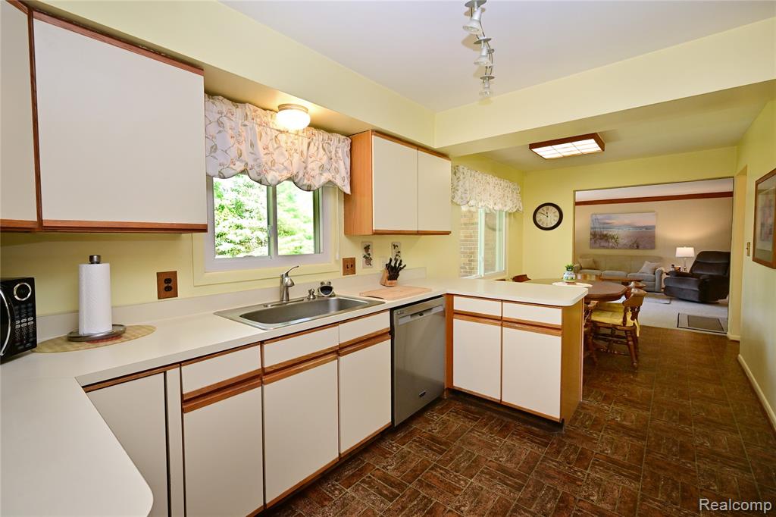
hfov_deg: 104.3
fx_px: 302
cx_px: 388
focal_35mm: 14
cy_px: 258
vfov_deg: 81.2
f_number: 5.6
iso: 640
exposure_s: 1/60
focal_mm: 14
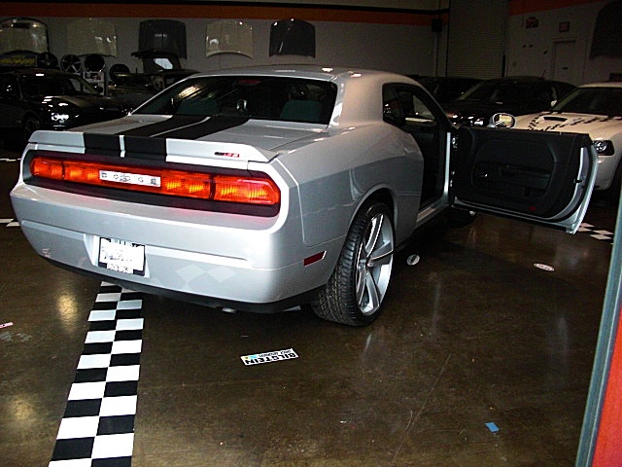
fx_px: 647
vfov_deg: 39.7
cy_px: 234
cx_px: 311
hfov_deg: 51.4
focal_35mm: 36
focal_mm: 6.3
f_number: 2.8
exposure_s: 1/60
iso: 400
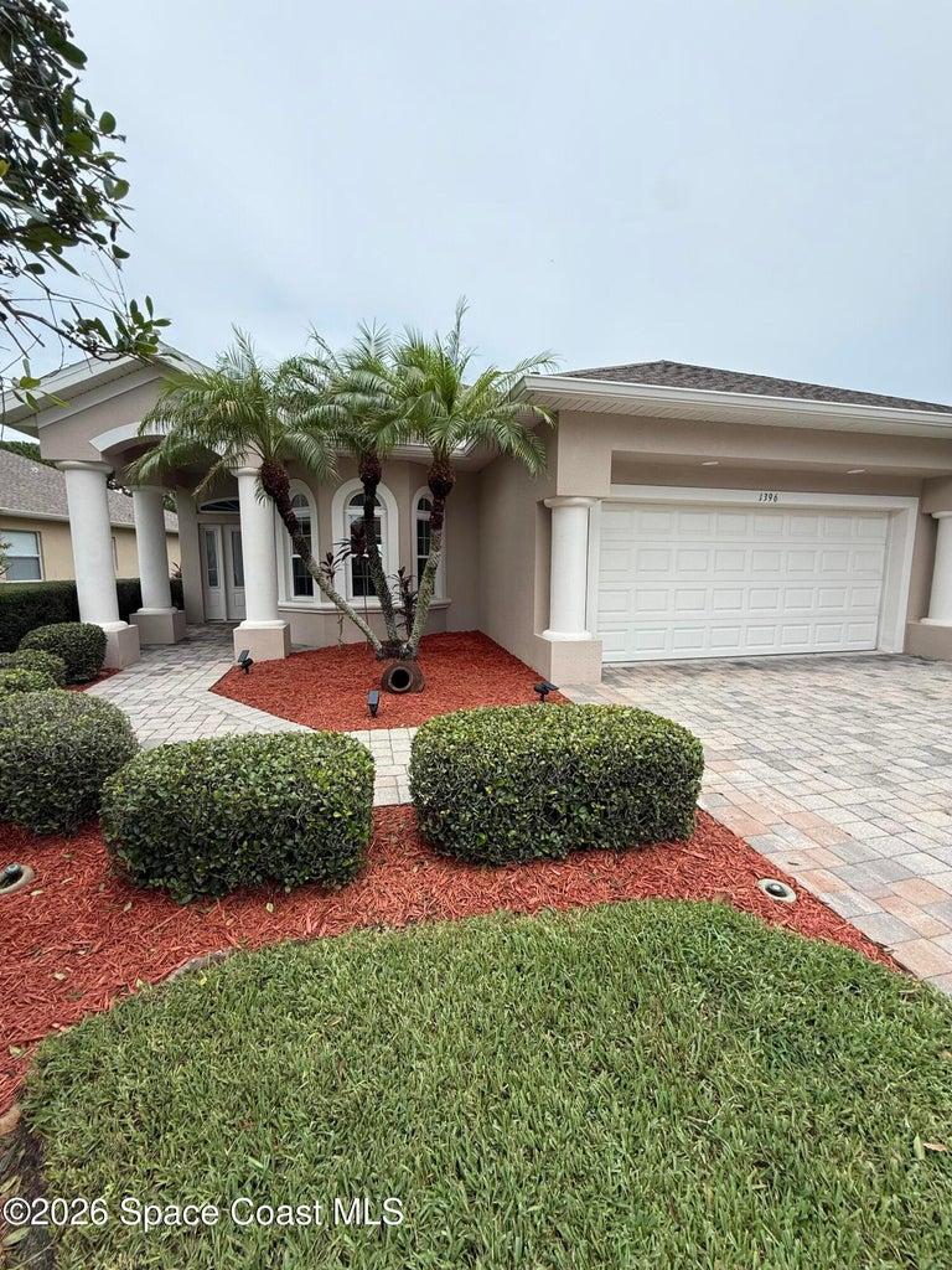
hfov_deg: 85.7
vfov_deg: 102.1
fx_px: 513
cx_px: 476
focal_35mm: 14
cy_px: 635
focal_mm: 2.22
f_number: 2.2
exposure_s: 1/1285
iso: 64
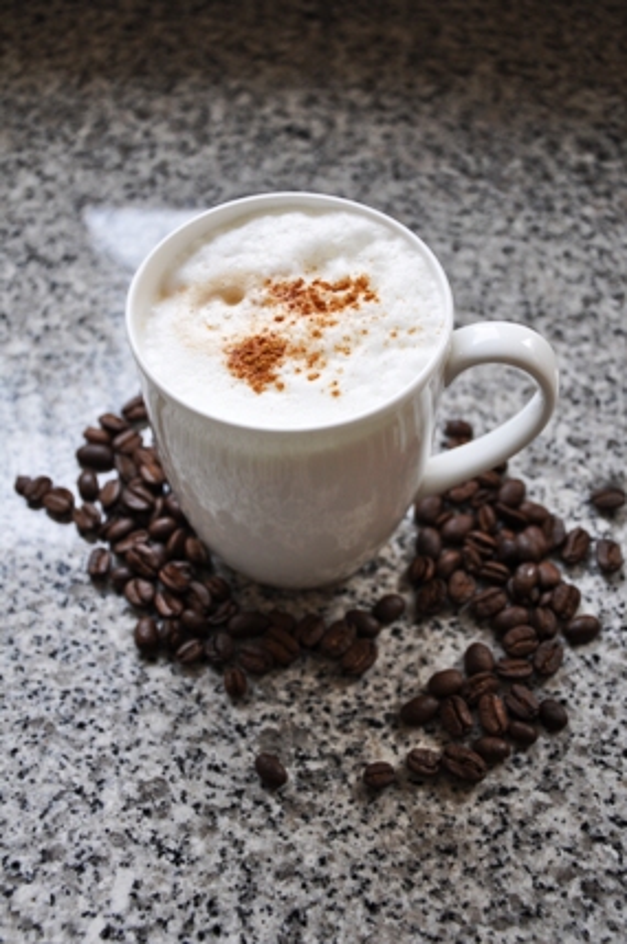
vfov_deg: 37.9
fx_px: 1375
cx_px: 314
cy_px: 472
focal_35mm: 52
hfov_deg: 25.7
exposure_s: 1/40
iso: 200
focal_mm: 35
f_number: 4.5
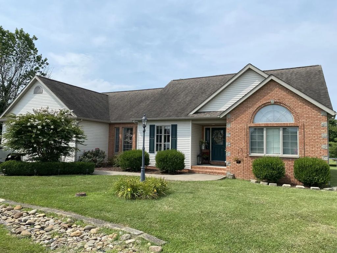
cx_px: 168
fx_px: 253
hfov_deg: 67.3
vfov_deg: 53.1
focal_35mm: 26
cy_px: 126
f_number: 1.8
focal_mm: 4.25
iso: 32
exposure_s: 1/3610
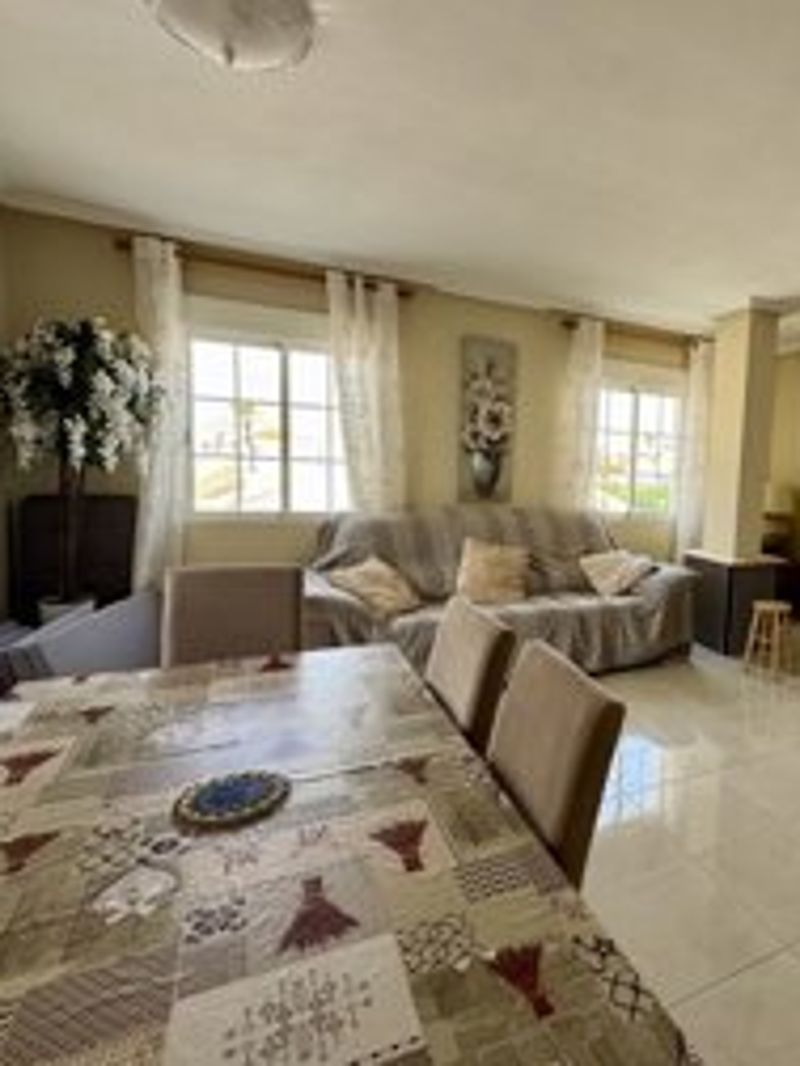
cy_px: 529
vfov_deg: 81.7
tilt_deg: -6.0
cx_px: 618
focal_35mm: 20
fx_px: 616
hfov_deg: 61.5
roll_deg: -2.6
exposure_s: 1/99
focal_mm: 2.22
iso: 64
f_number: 2.2
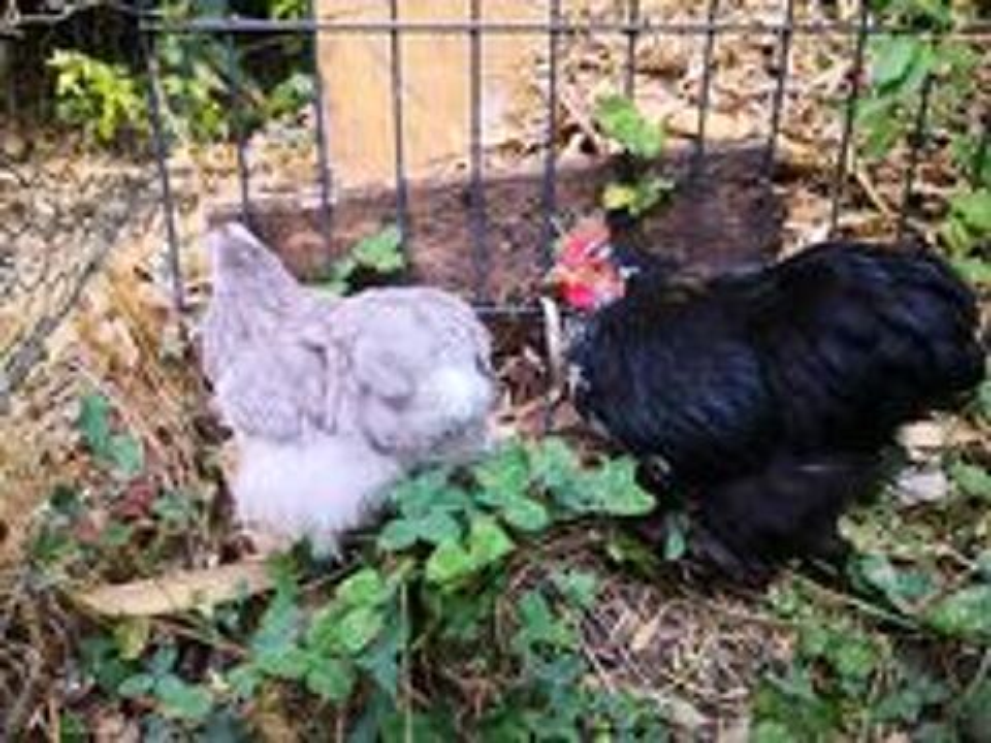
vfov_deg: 51.4
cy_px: 372
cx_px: 496
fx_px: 773
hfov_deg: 65.3
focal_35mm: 27
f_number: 1.6
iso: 125
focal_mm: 3.95
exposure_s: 1/120
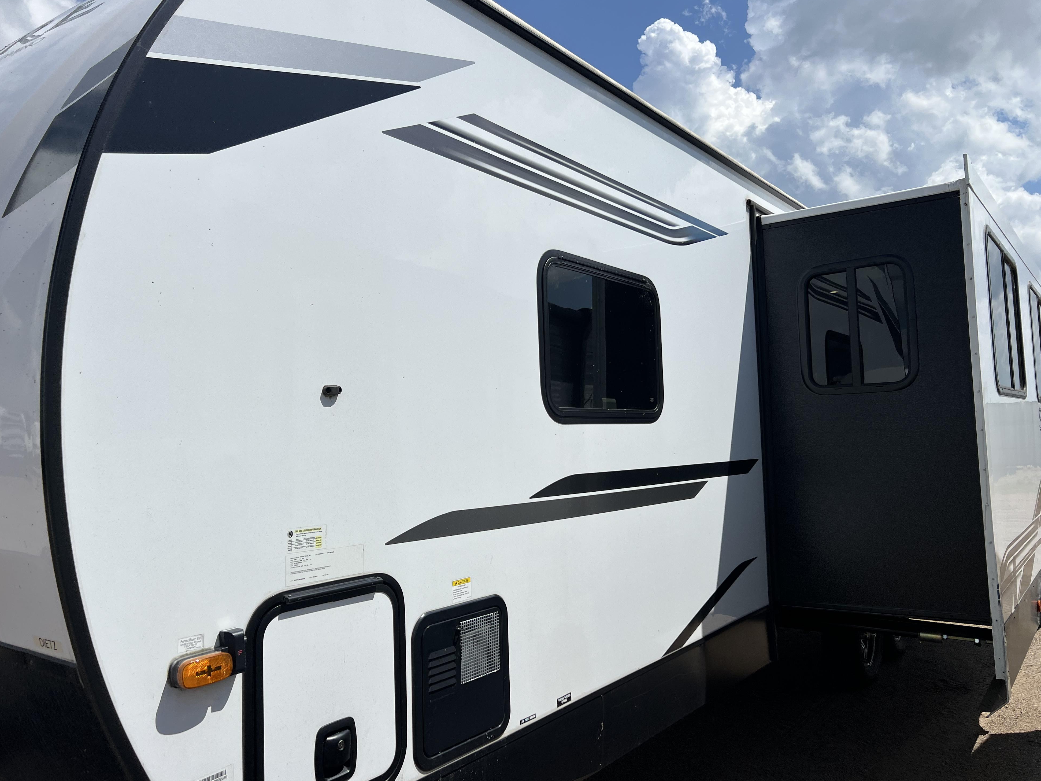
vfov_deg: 51.3
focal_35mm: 27
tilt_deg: +3.6
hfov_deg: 65.3
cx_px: 503
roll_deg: +2.6
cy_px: 397
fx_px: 812
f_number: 1.5
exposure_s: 1/10309
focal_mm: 5.7
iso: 50
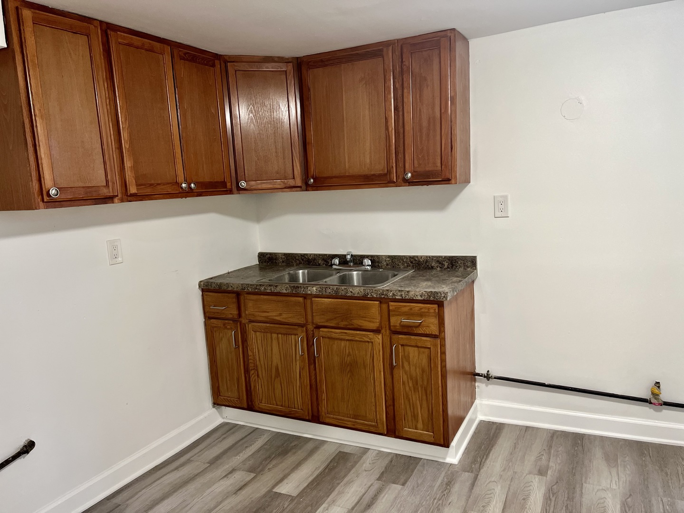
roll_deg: +3.5
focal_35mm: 26
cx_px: 342
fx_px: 514
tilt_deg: -9.0
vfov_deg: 53.1
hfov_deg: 67.3
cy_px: 256
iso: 200
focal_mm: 5.7
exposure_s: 1/60
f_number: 1.5
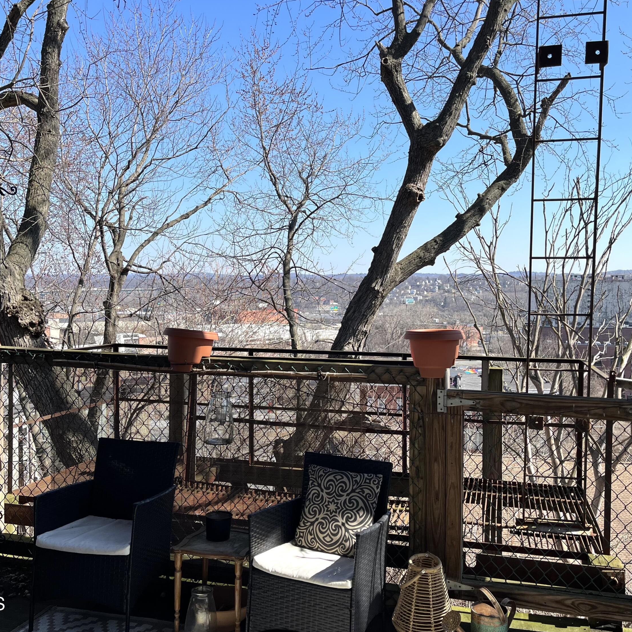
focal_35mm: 31
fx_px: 640
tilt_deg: -1.9
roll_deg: -0.1
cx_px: 337
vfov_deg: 52.5
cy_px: 313
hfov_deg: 52.5
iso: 50
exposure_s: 1/2222
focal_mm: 5.1
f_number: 1.6
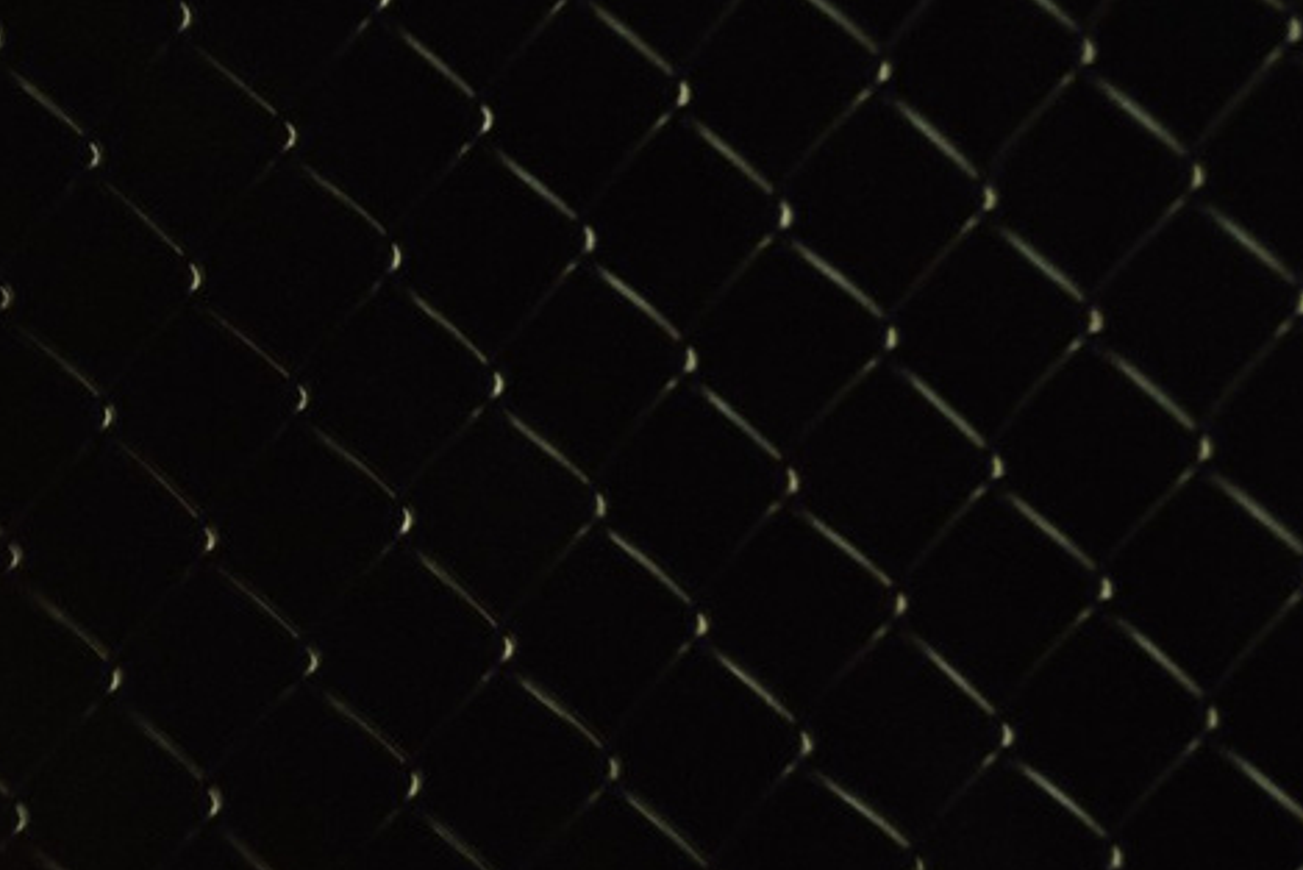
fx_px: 22917
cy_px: 1458
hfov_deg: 3.2
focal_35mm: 633
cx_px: -1322
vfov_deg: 2.2
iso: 2000
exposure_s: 1/640
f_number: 4
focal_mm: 116
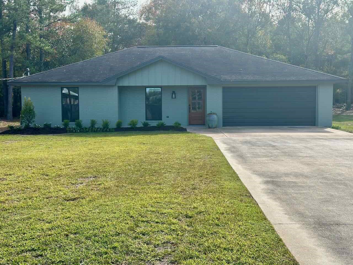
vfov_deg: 30.3
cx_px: 176
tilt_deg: -3.0
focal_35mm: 48
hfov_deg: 39.7
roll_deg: +0.2
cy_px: 132
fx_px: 489
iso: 64
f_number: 1.78
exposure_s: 1/1783
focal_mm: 6.86
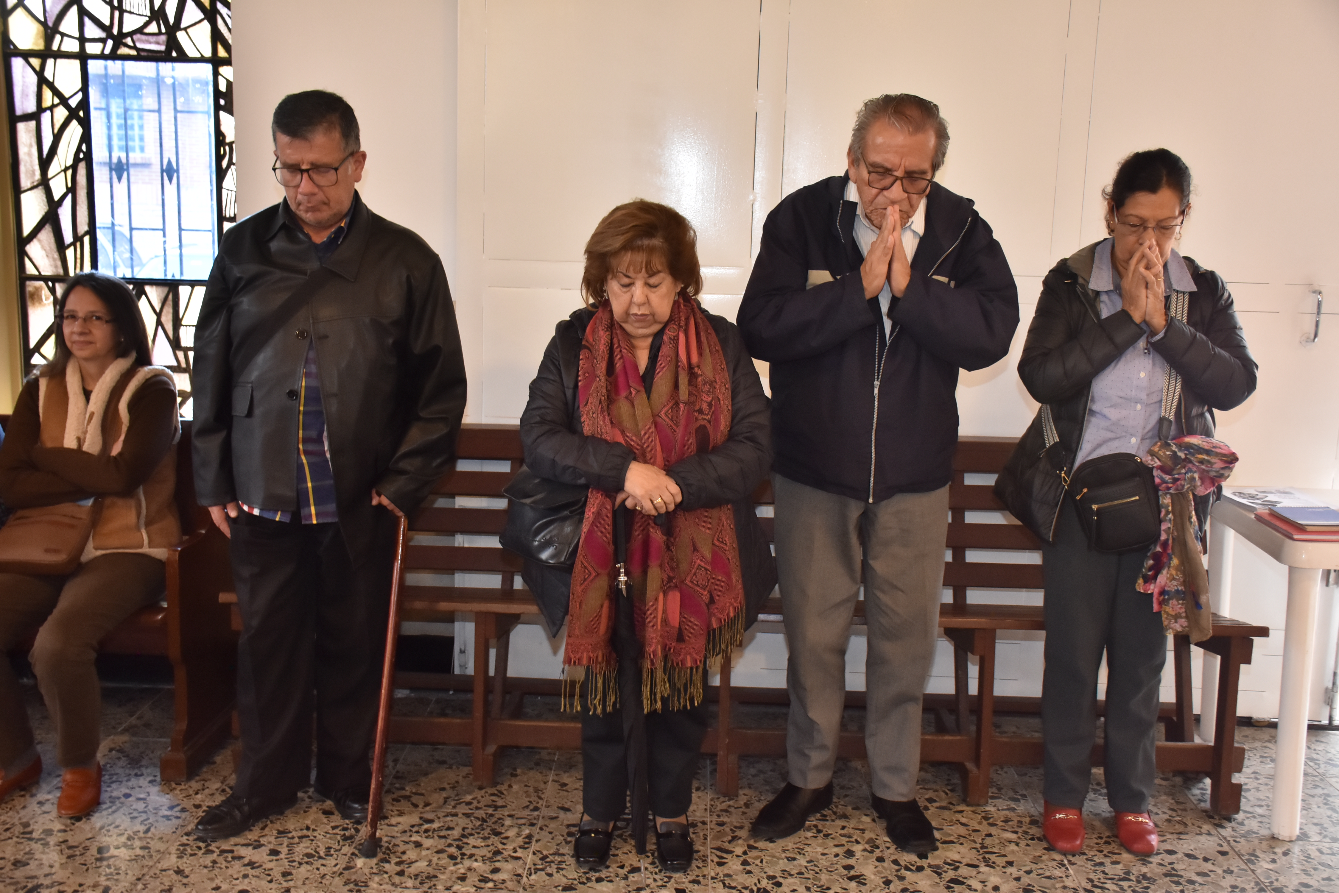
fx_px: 1339
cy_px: 446
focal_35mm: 36
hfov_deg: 53.1
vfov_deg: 36.9
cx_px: 670
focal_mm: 24
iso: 1000
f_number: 4
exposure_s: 1/100
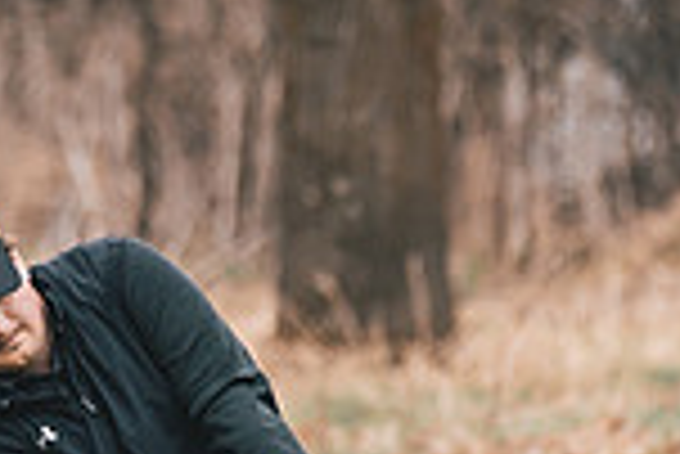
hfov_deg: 2.8
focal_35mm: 728
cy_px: 717
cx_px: 220
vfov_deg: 1.9
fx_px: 13764
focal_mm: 150
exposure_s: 1/3200
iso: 640
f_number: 2.8
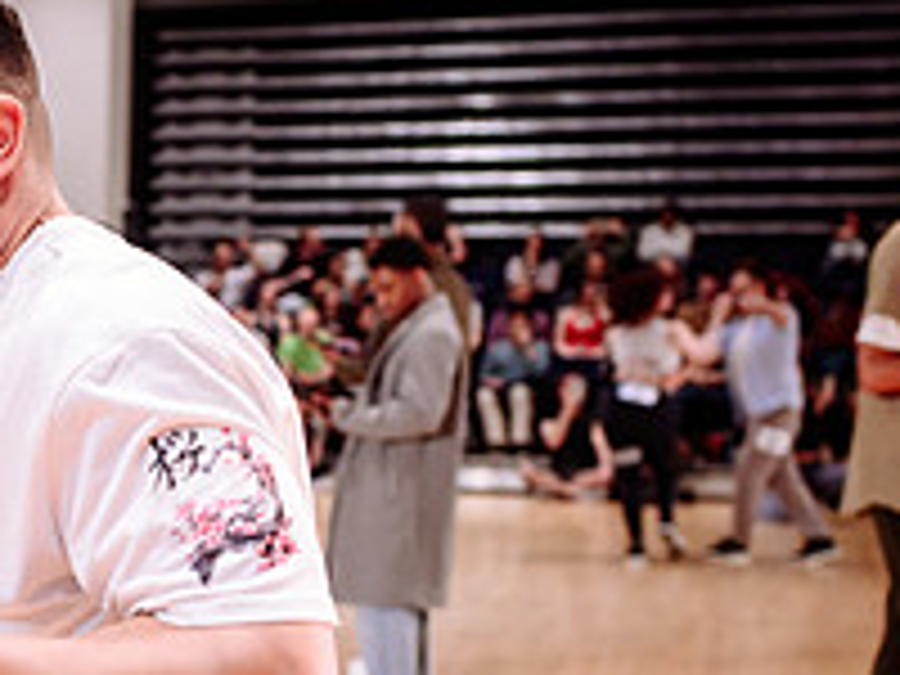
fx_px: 2366
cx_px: -454
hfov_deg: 18.9
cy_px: 661
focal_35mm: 91
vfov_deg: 15.9
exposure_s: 1/200
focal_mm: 28
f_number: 2
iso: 1600
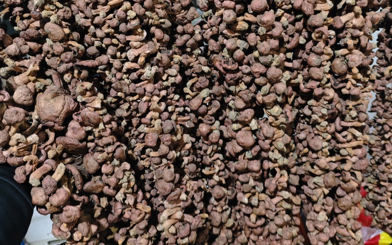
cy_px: 86
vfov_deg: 36.0
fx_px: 374
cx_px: 201
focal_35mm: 35
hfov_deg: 55.3
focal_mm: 5.84
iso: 800
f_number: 1.6
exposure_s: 1/50
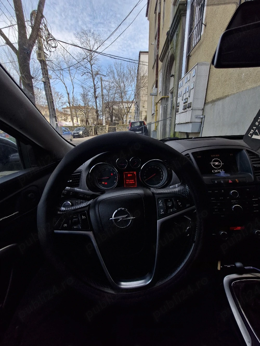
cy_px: 173
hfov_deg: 89.9
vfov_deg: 106.2
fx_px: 130
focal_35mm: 13
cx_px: 130
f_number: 2.2
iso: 50
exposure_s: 1/303
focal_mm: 1.74
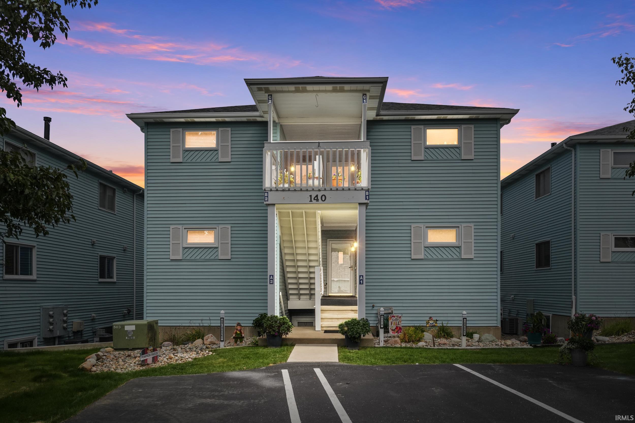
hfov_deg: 63.2
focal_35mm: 29
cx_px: 318
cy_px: 212
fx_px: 516
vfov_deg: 44.6
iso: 800
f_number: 4
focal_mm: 19.5
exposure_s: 1/4000
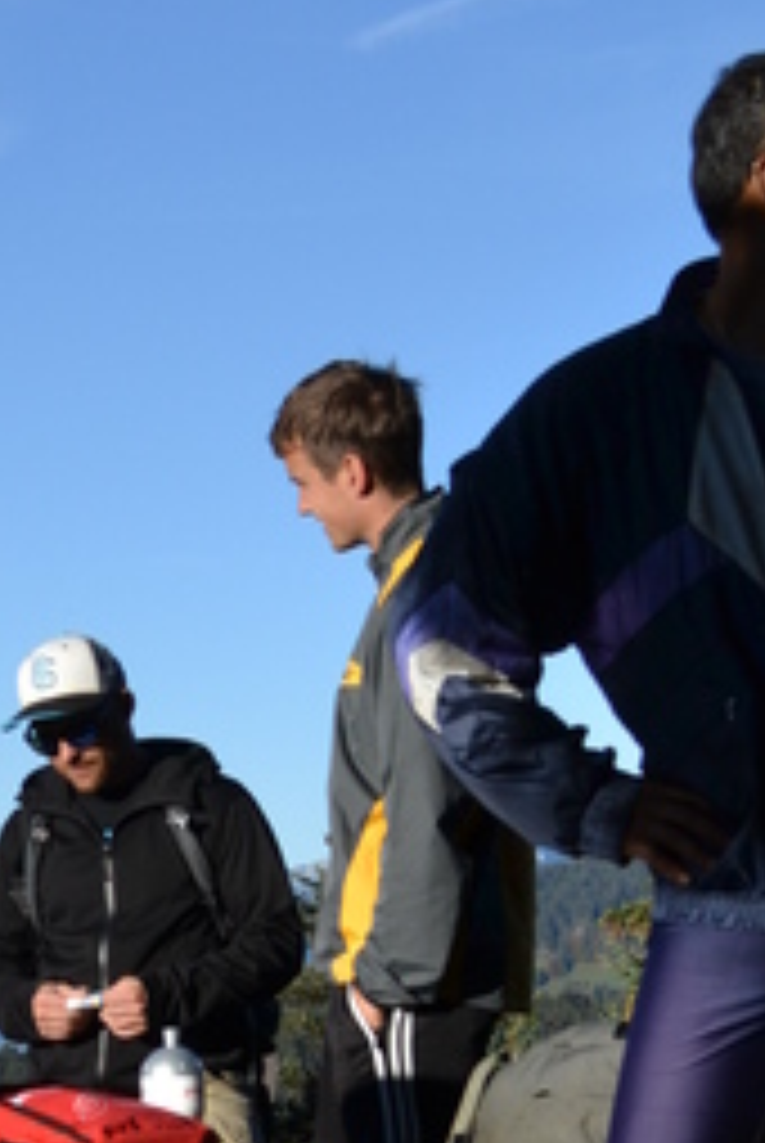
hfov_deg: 10.3
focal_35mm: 133
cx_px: -7
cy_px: 934
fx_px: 4228
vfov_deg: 15.3
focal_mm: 30
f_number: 5.6
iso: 400
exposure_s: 1/1600
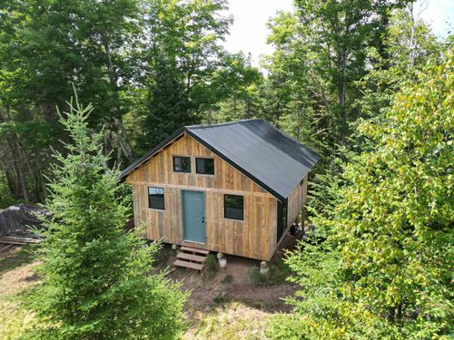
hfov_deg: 71.6
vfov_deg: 56.8
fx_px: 315
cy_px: 170
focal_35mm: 24
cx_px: 227
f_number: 1.7
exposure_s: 1/100
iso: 110
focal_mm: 6.72
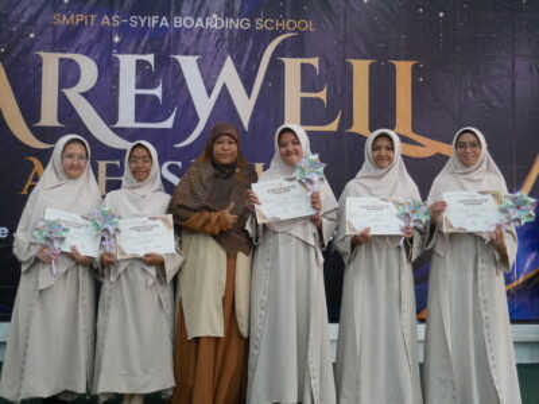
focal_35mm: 44
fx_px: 685
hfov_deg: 42.9
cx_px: 270
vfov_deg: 32.9
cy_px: 202
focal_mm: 22
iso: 2500
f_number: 4.7
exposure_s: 1/60
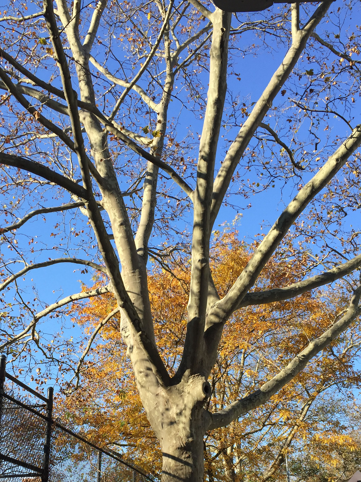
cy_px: 338
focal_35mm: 41
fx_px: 570
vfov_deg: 44.8
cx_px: 157
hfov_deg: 35.1
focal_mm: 4.15
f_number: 2.2
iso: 32
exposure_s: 1/694
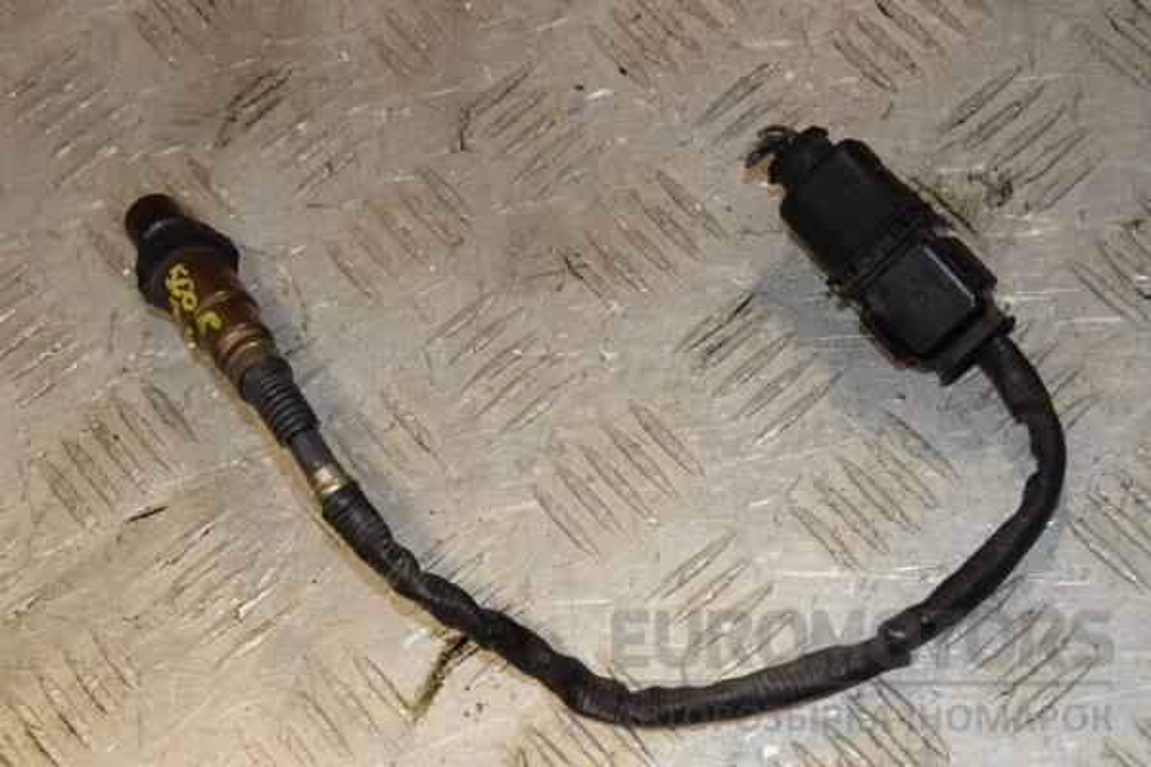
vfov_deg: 18.2
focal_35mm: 75
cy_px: 384
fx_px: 2398
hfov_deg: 27.0
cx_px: 576
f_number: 9
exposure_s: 1/200
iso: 800
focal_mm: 50
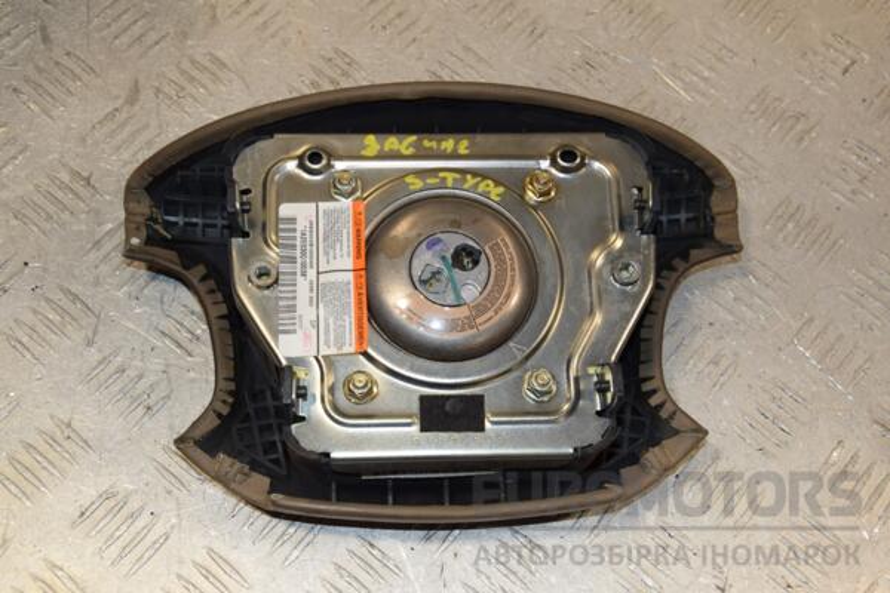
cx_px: 445
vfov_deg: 25.8
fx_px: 1298
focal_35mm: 52
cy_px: 296
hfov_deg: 37.9
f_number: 7.1
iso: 800
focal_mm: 35
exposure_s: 1/200
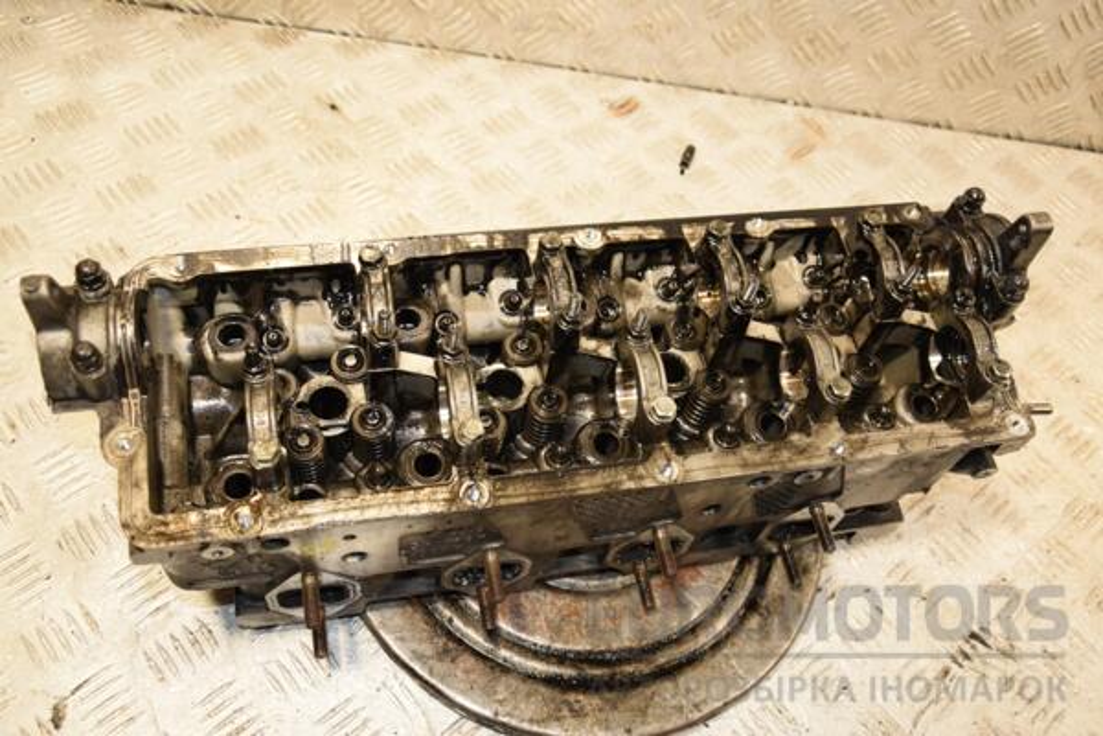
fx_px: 1011
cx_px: 552
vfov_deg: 40.0
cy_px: 368
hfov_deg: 57.2
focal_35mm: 33
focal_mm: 22
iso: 800
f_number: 5.6
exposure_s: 1/200
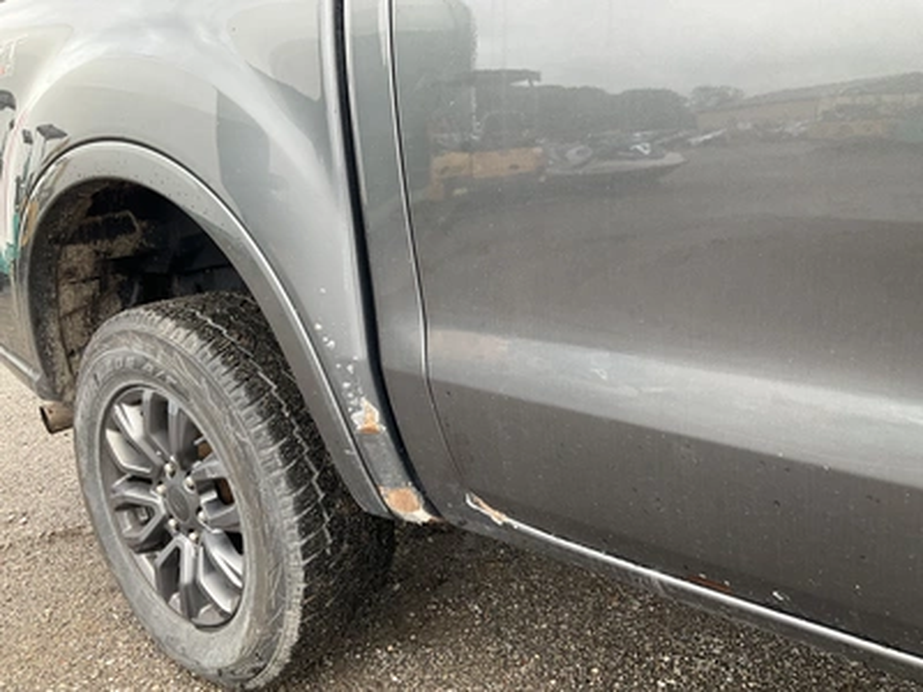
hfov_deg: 61.7
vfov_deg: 48.2
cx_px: 462
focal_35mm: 29
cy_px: 346
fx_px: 773
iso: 32
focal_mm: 3
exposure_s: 1/122
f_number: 1.8
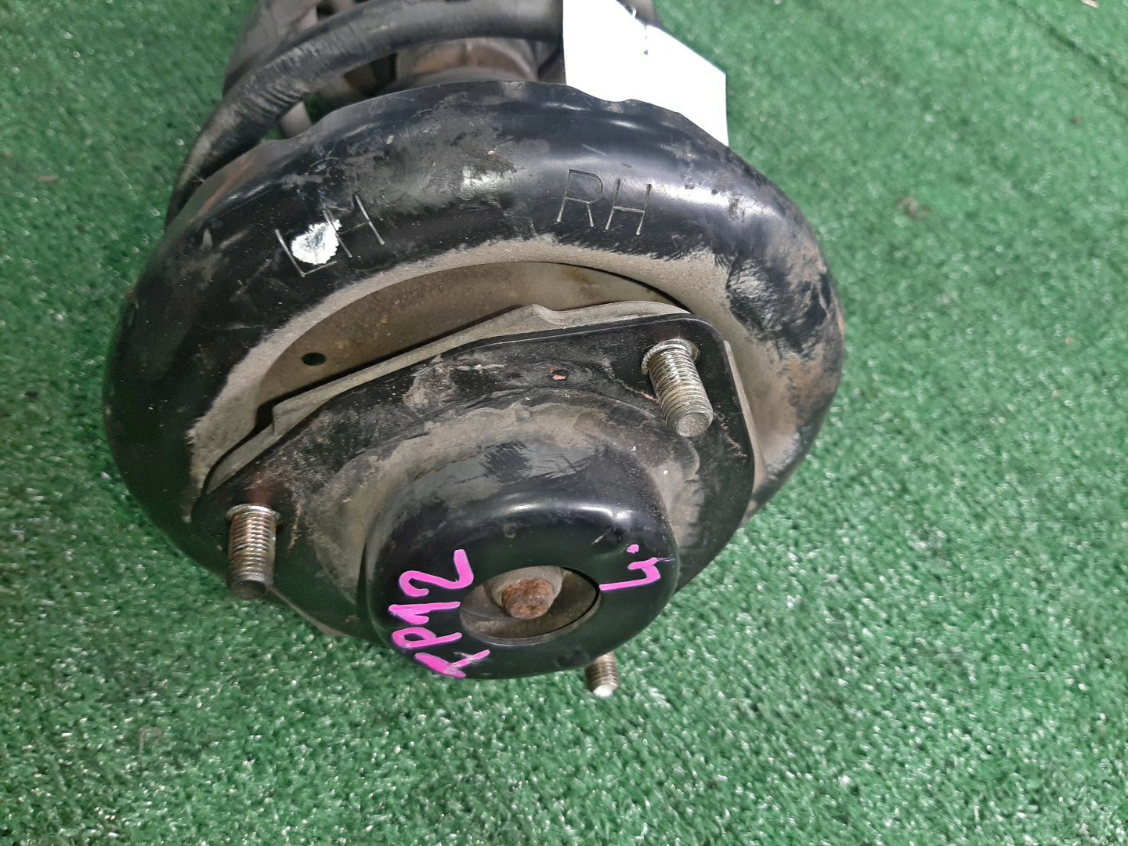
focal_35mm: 26
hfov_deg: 67.3
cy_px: 423
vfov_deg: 53.1
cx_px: 564
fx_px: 847
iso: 123
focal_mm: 3.93
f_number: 1.7
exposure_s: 1/50
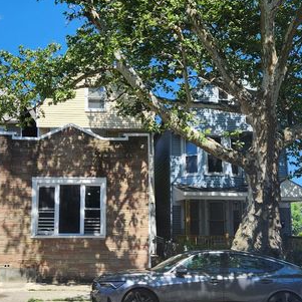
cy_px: 169
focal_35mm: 45
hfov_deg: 37.3
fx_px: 444
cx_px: 110
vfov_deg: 37.5
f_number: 1.8
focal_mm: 5.4
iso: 20
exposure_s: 1/1008
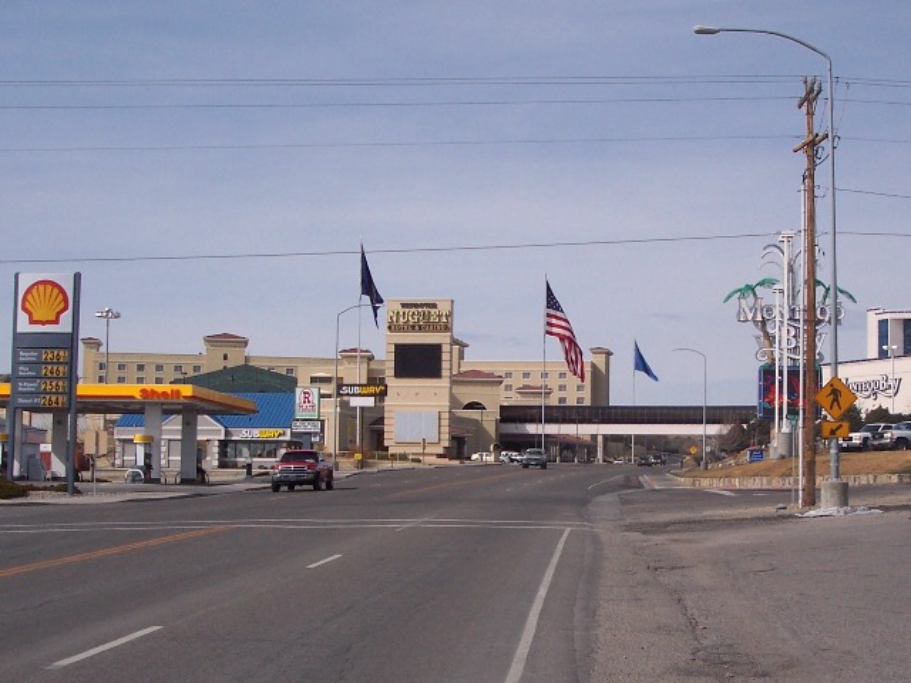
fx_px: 1026
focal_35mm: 39
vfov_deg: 36.8
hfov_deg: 47.9
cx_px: 456
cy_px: 342
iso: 100
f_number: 5.6
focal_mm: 8
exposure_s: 1/750
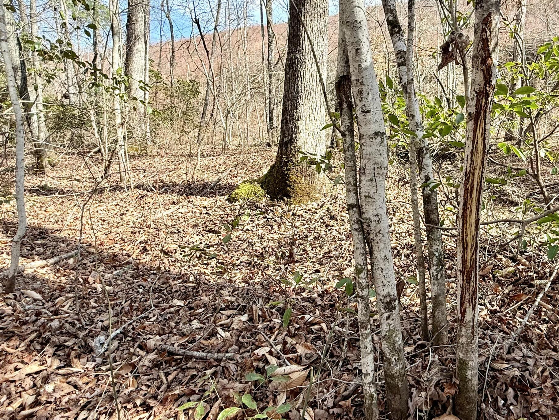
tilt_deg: -4.8
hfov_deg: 72.1
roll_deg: +0.4
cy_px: 162
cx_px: 364
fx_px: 371
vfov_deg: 58.3
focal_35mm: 23
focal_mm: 2.22
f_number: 2.2
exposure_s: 1/472
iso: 50
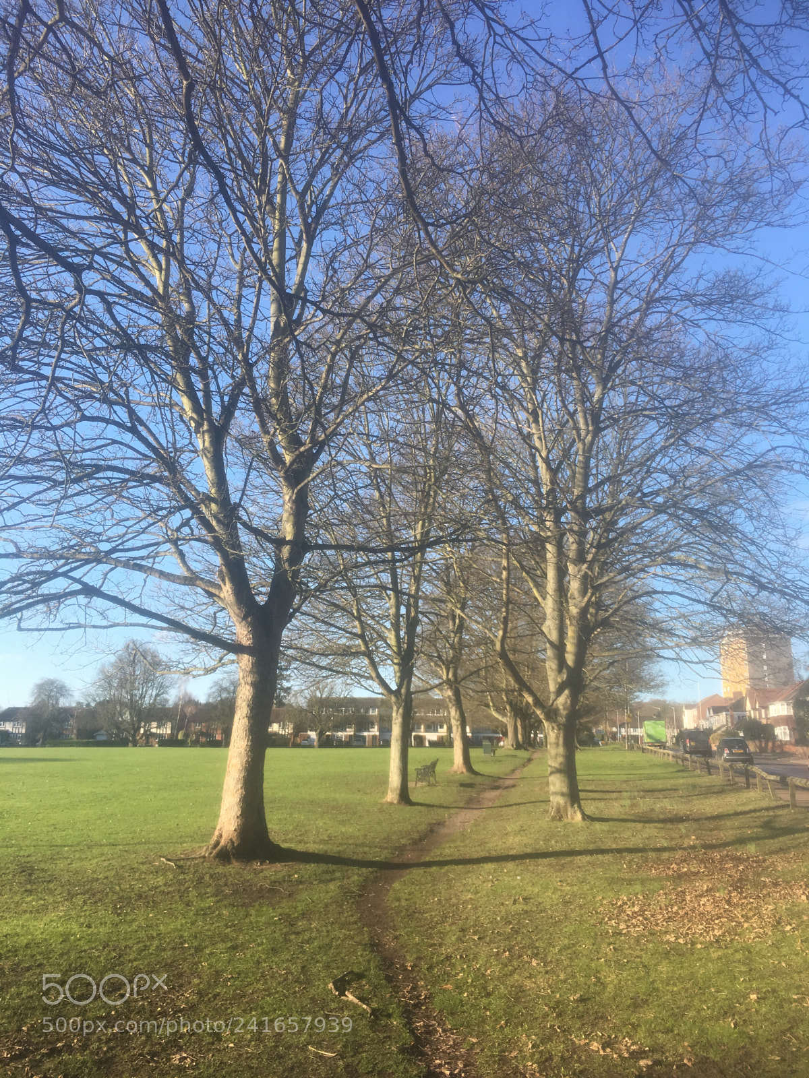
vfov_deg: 61.7
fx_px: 904
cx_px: 404
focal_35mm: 29
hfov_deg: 48.2
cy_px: 539
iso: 25
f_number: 2.2
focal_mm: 4.15
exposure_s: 1/516
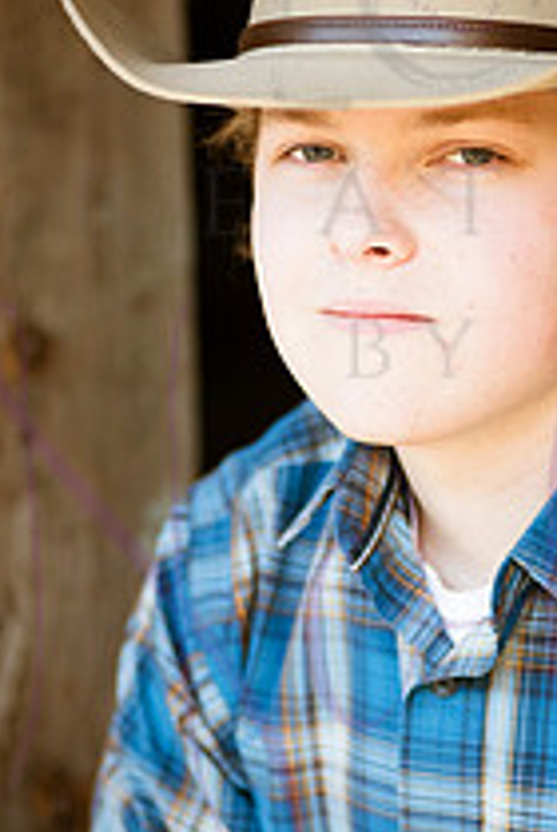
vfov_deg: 7.1
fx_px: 6708
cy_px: 342
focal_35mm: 290
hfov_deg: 4.8
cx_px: 465
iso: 800
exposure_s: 1/250
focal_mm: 135
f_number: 2.8
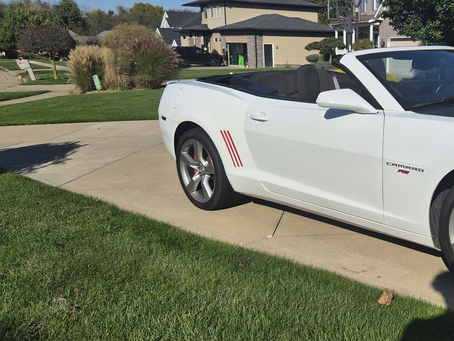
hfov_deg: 42.5
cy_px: 187
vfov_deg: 34.3
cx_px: 373
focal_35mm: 42
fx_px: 551
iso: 50
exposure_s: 1/7696
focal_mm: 5.4
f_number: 1.8
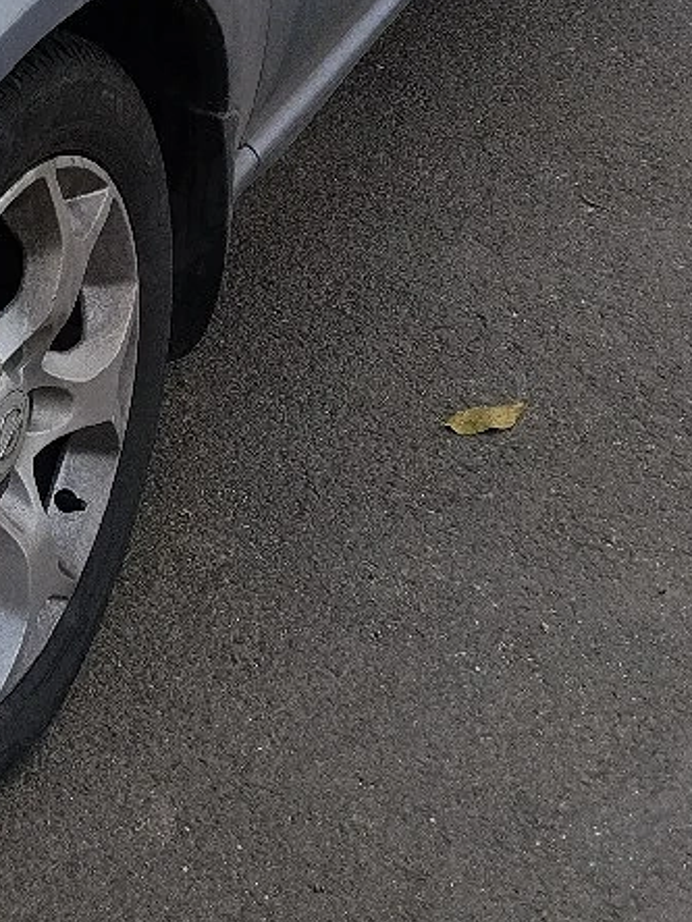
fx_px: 2319
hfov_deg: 16.0
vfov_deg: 20.9
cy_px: -202
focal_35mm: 87
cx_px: -251
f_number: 1.8
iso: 50
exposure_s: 1/769
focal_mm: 4.22
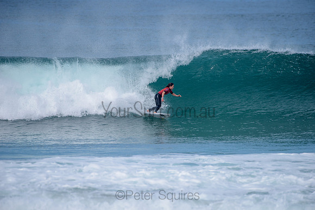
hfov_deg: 4.1
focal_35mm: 500
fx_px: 4376
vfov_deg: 2.8
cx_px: 158
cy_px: 105
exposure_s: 1/2500
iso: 250
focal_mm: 500
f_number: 6.3
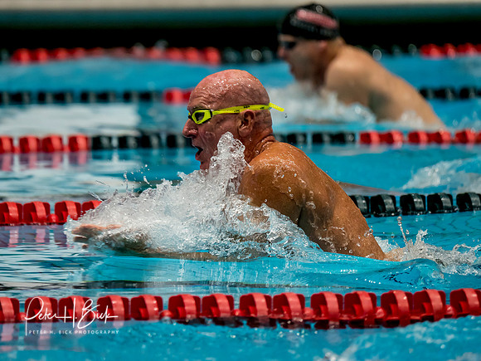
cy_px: 180
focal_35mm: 401
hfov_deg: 4.9
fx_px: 5572
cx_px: 240
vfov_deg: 3.7
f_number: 2.8
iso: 2000
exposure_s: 1/800
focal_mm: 200
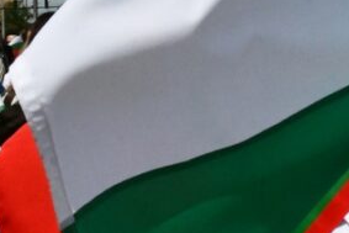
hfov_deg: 9.2
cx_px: 528
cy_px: -39
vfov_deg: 6.3
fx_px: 2105
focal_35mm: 217
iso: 8000
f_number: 29
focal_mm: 40
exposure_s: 1/4000
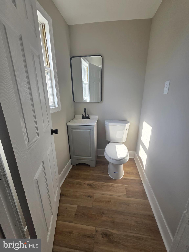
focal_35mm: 13
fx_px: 95
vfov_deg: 106.2
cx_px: 94
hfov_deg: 89.9
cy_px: 126
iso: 40
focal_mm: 2.2
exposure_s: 1/376
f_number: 1.9
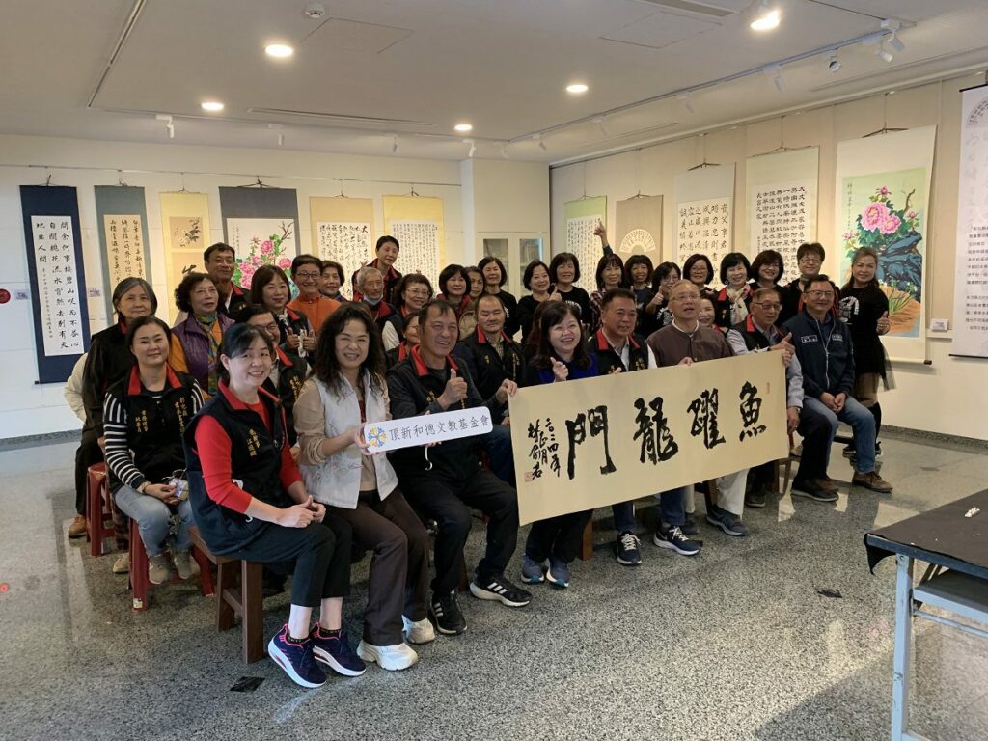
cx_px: 494
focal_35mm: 26
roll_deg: +2.3
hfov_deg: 67.3
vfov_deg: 53.1
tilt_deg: -7.3
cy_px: 370
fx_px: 742
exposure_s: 1/60
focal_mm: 4.25
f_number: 1.8
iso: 200
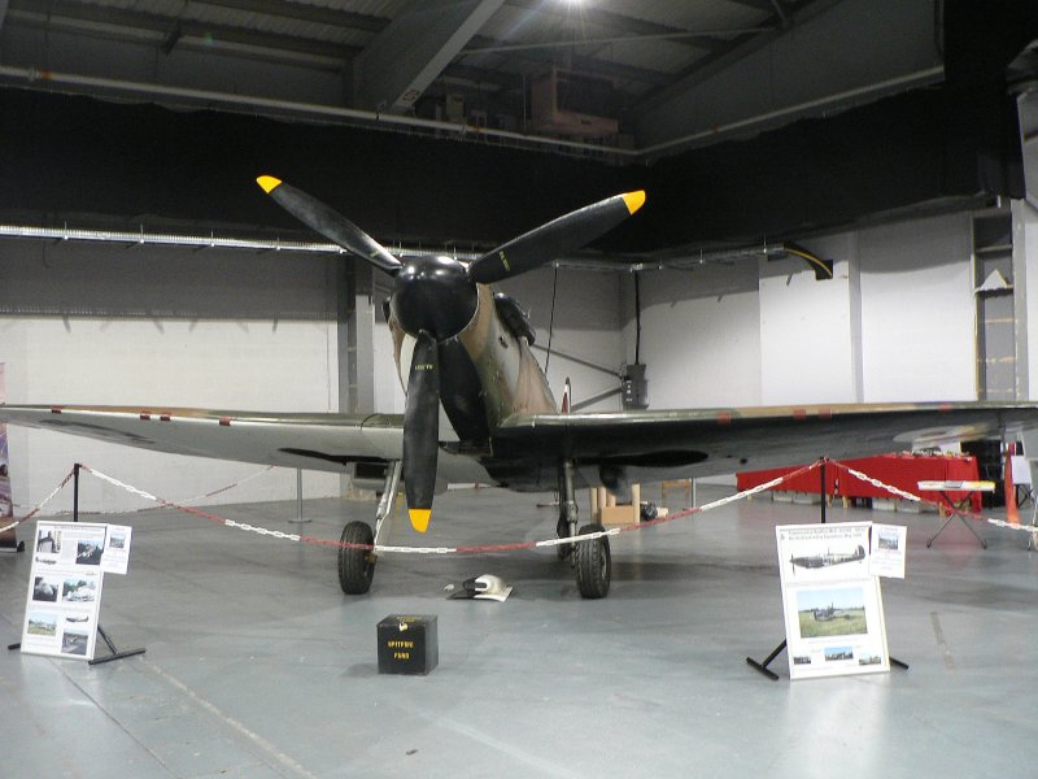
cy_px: 390
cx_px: 519
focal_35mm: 36
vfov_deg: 39.7
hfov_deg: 51.4
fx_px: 1080
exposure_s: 1/15
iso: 200
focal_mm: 6
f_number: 2.8
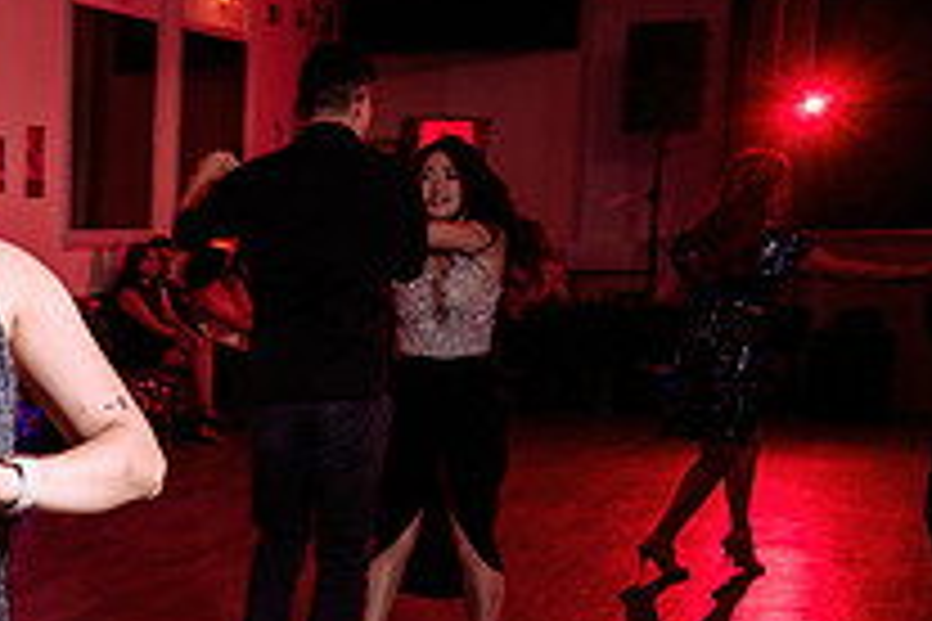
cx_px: -279
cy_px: 659
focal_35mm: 80
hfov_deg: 22.6
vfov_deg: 16.6
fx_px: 2071
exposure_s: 1/60
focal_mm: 28.5
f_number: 3.5
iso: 800
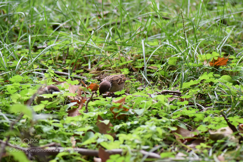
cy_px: 81
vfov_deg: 5.4
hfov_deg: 8.1
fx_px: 1721
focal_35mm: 255
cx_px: 122
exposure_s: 1/125
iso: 450
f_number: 5.6
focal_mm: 170
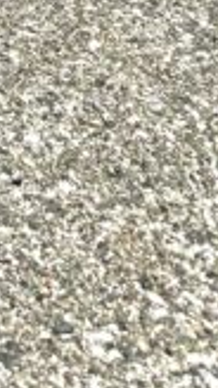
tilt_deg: -3.8
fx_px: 1679
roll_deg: +0.8
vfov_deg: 9.8
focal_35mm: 163
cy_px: -802
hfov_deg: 7.2
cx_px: -204
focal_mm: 6.76
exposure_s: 1/4608
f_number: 1.78
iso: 80
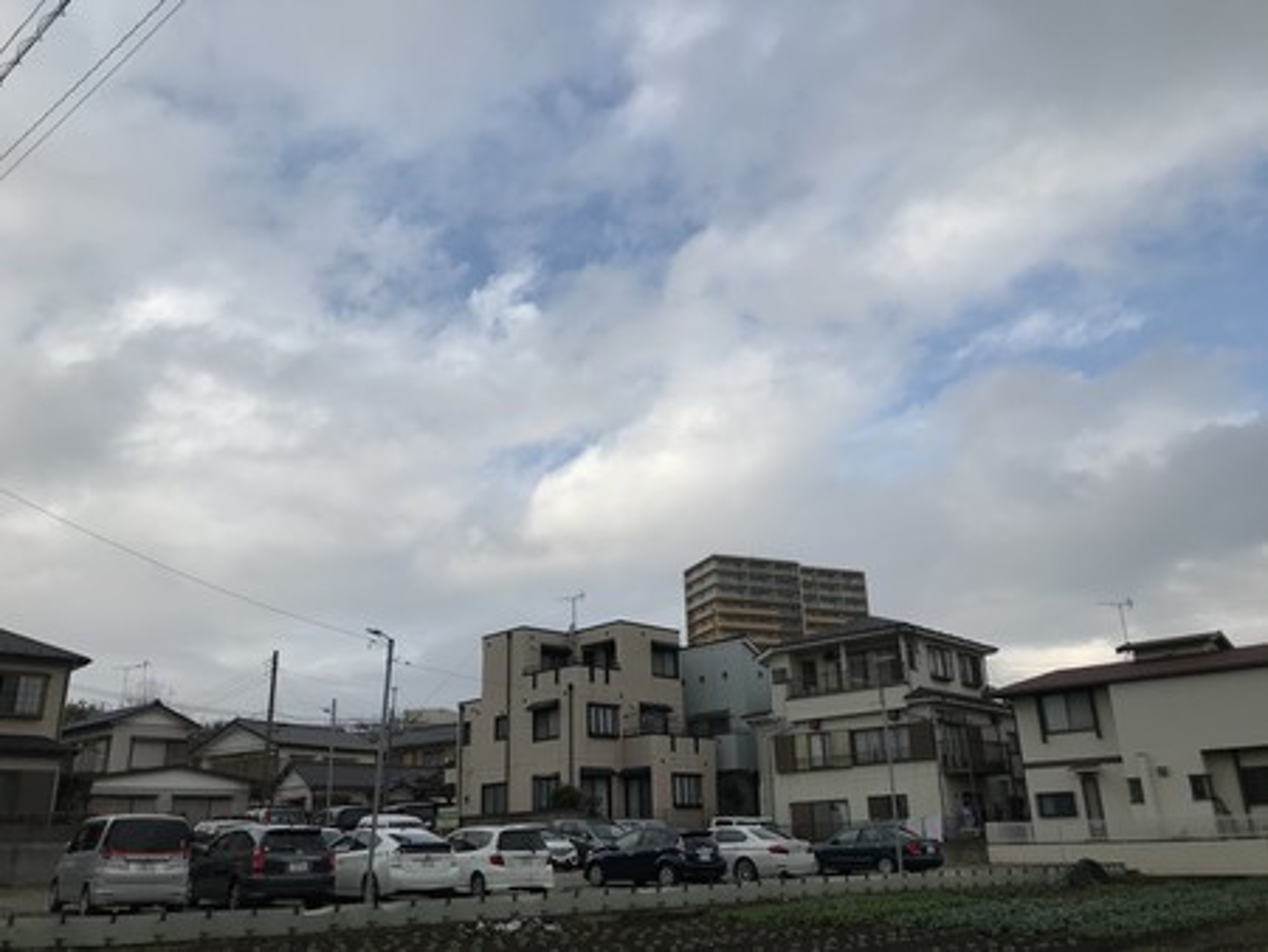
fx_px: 1026
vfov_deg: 49.8
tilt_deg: +21.0
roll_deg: +1.0
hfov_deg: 63.4
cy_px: 476
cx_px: 634
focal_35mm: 28
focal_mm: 3.99
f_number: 1.8
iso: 20
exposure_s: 1/1880
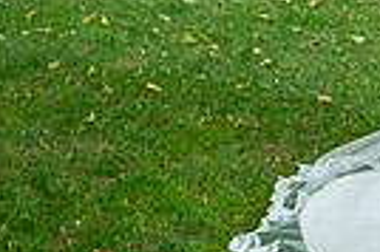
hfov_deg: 17.8
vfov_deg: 12.2
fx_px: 1107
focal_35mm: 105
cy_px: -161
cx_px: 542
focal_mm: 24
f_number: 2.8
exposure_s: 1/1250
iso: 800
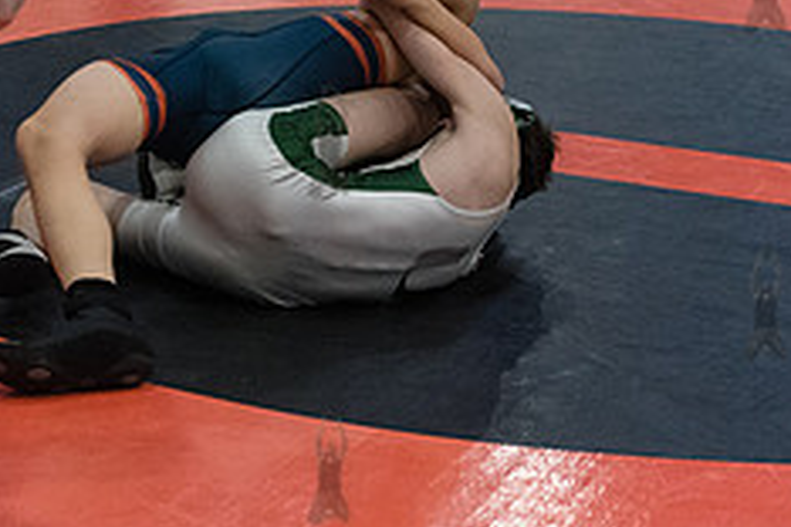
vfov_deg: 9.9
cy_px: 137
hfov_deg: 14.8
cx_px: 328
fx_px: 3054
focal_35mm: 139
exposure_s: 1/640
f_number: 3.2
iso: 8000
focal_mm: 56
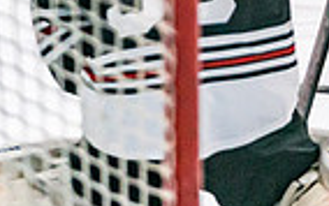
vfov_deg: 2.9
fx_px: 4038
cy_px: -174
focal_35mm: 450
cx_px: 555
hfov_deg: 4.6
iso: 3200
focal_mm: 98
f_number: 2.8
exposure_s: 1/1250
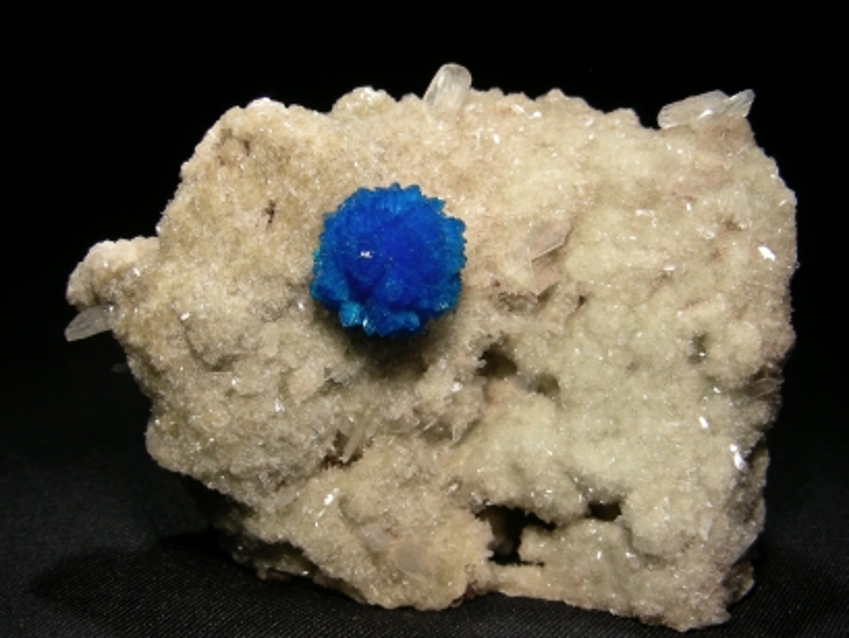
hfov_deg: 33.2
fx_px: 1423
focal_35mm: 58
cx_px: 424
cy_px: 319
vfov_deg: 25.2
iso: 50
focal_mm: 9.7
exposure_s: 1/184
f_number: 4
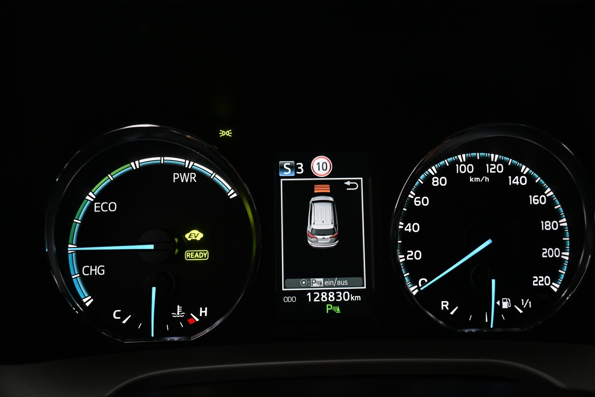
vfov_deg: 51.3
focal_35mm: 25
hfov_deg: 71.5
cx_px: 308
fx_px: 413
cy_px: 199
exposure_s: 1/30
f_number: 4
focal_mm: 16
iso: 1000
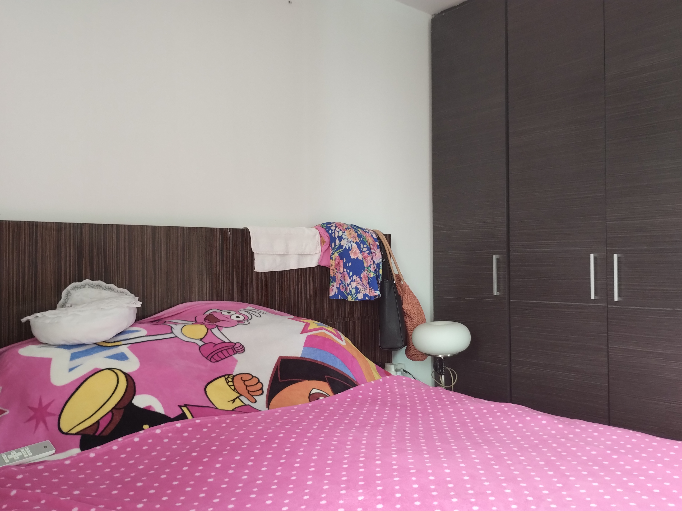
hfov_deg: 61.7
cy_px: 265
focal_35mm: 29
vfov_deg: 48.2
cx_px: 333
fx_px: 571
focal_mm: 4.27
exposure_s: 1/24
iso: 900
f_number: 1.8
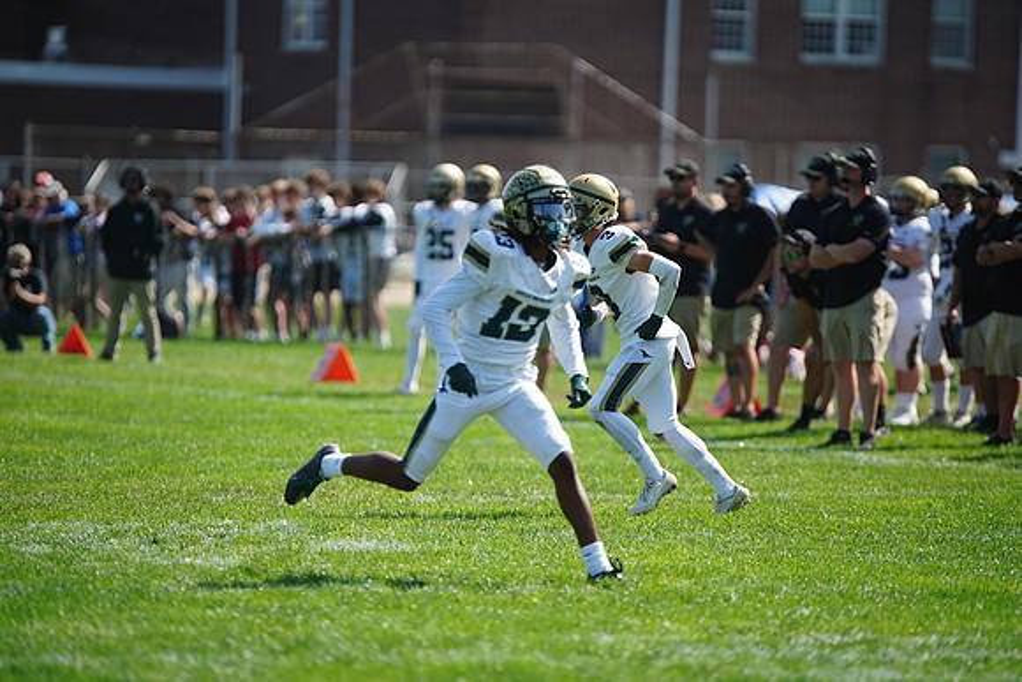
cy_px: 341
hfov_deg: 7.5
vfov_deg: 5.0
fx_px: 7780
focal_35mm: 274
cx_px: 511
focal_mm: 274
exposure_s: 1/3200
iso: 400
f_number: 2.8
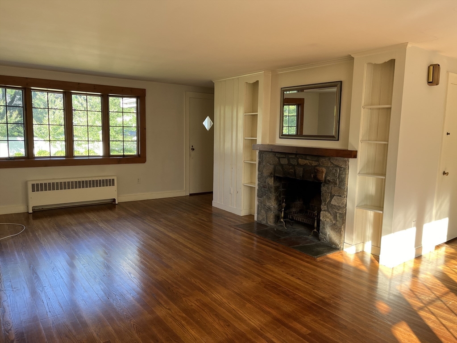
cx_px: 228
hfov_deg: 67.3
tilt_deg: -7.3
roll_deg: -1.7
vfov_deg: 53.1
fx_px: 343
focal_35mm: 26
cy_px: 172
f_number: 1.6
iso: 80
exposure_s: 1/121
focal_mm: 5.1
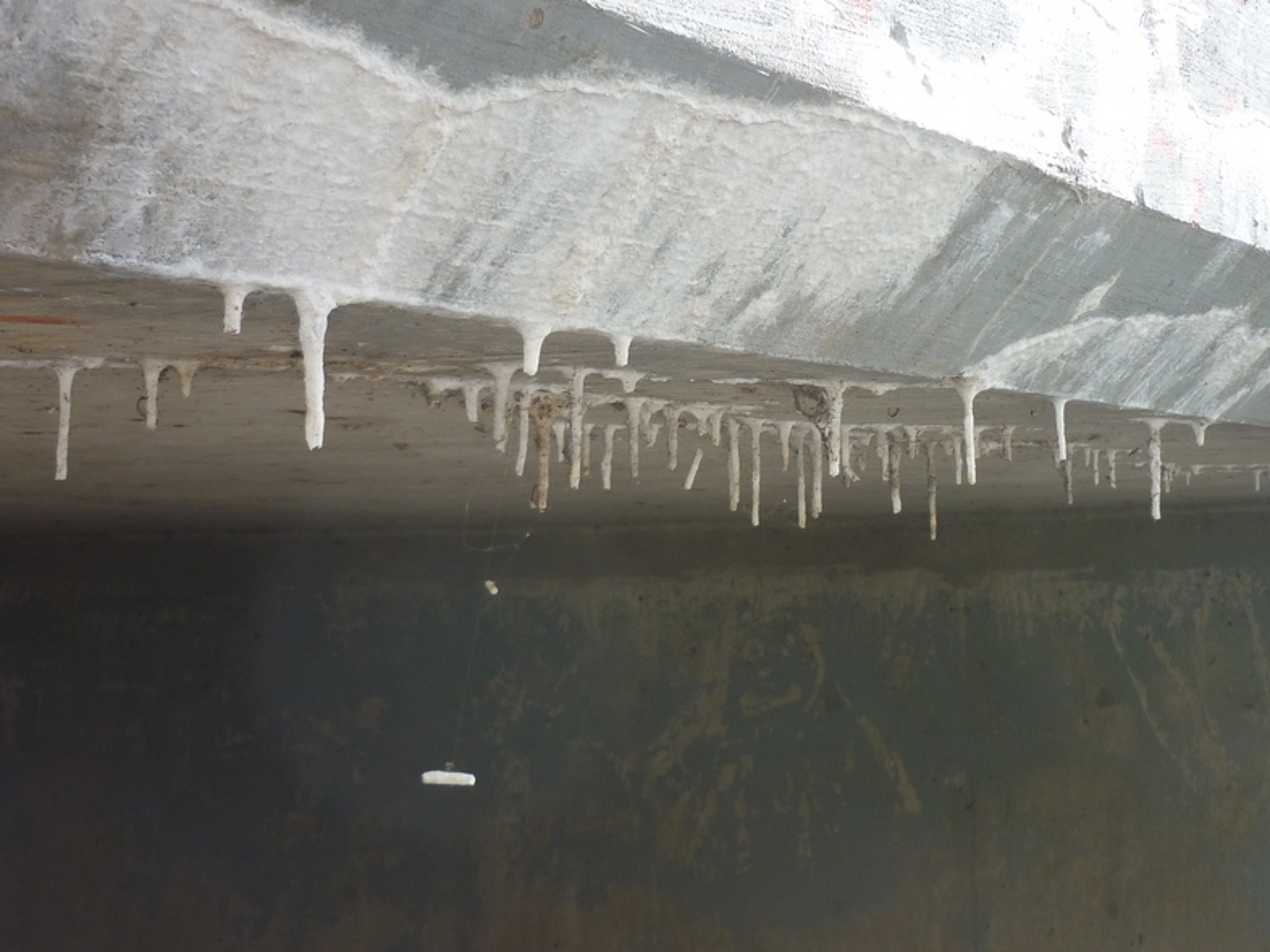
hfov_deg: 43.7
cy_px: 356
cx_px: 740
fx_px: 1577
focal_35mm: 43
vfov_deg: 33.4
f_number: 2.8
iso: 80
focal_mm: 5.5
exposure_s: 1/320
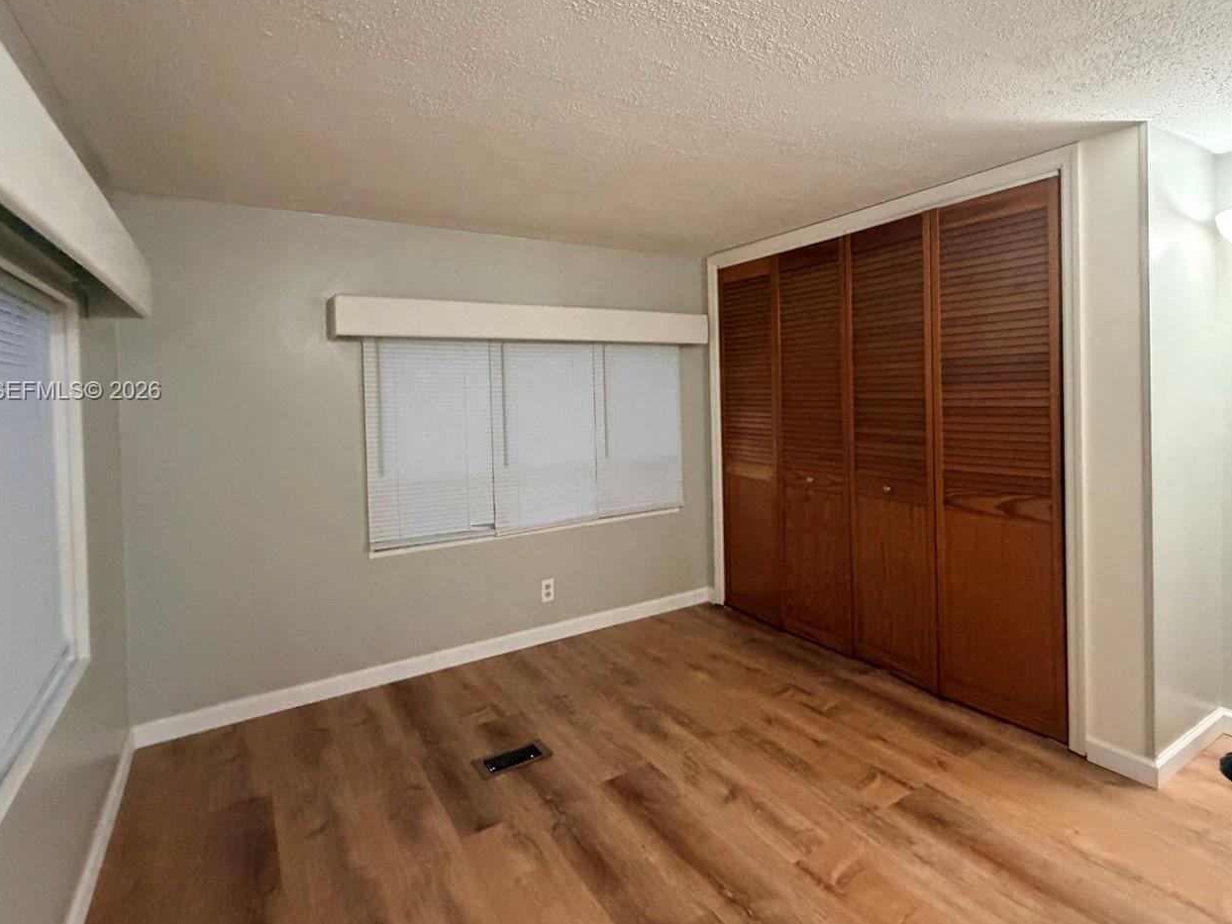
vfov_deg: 71.2
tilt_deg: -0.2
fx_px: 641
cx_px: 645
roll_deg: +1.6
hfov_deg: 87.7
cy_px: 392
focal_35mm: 18
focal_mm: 2.22
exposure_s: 1/60
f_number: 2.2
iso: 1000
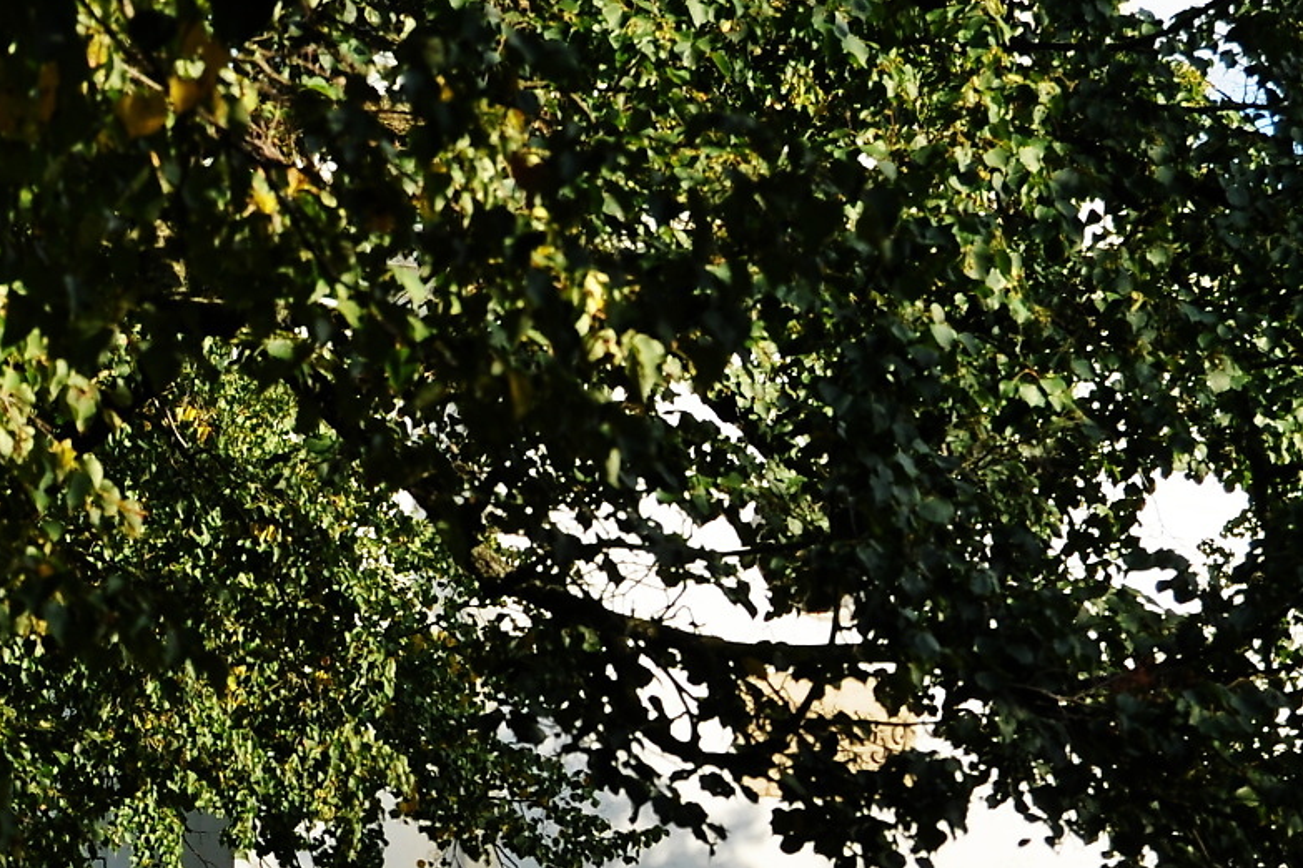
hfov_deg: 13.8
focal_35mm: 149
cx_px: 454
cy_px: 1073
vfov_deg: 9.1
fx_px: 5393
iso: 200
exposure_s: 1/200
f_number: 5
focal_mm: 38
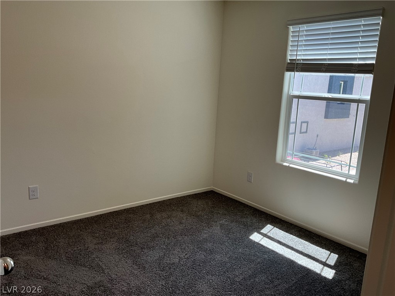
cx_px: 198
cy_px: 148
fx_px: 331
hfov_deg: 61.7
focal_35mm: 29
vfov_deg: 48.2
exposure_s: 1/120
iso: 32
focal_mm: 3
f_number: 1.8
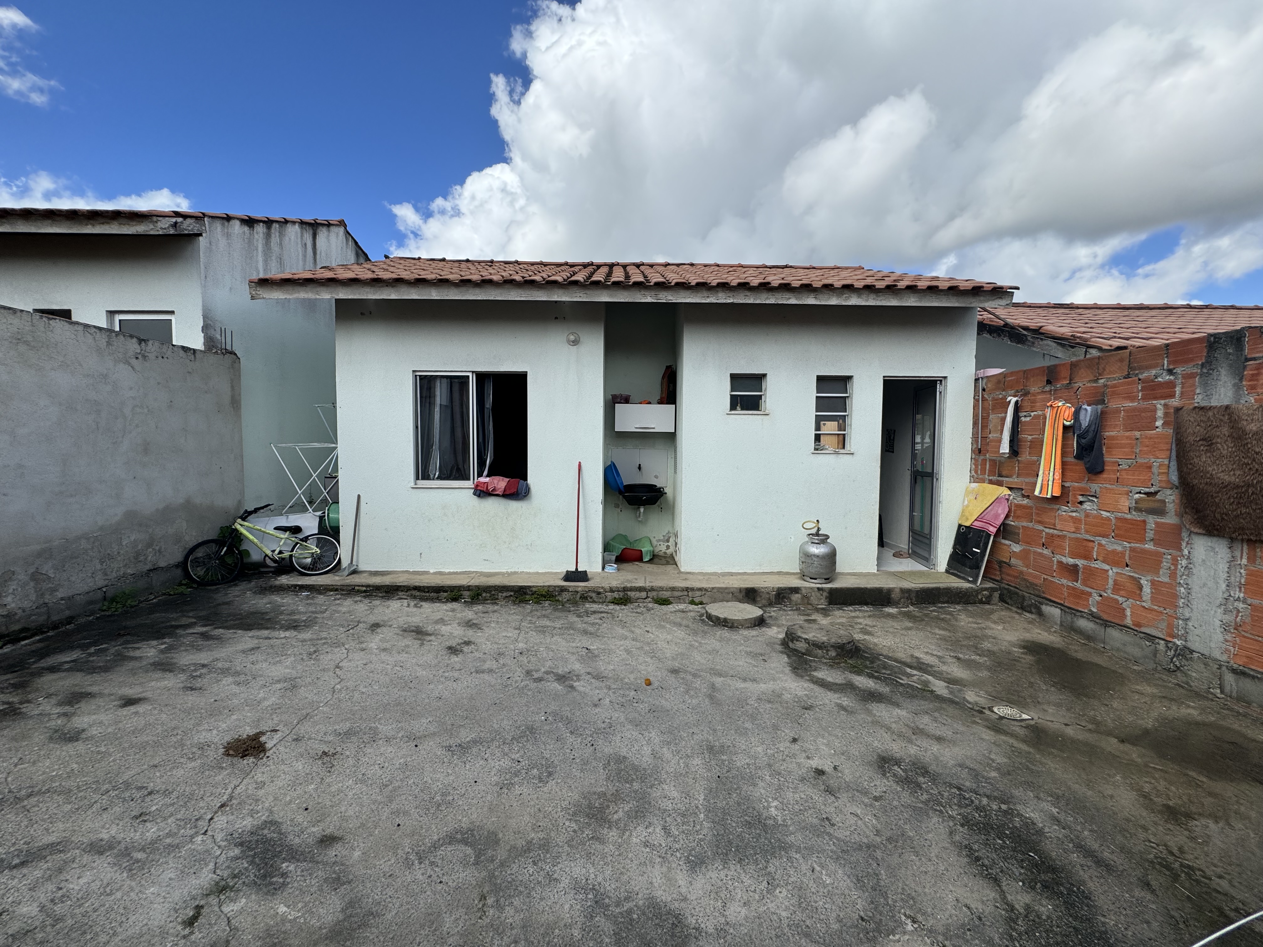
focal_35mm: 14
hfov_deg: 102.1
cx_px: 632
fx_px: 511
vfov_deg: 85.7
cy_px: 474
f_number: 2.2
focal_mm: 2.22
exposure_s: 1/1346
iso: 50
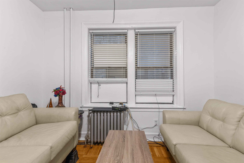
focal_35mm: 16
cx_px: 122
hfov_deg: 96.7
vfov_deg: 73.8
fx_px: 108
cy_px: 82
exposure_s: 1
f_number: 8
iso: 400
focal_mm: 16
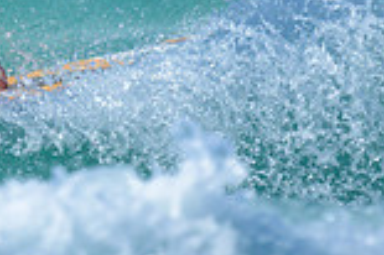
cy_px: -134
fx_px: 43974
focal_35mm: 4127
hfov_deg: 0.5
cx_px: -311
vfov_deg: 0.3
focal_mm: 800
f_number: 6.3
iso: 250
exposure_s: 1/2000
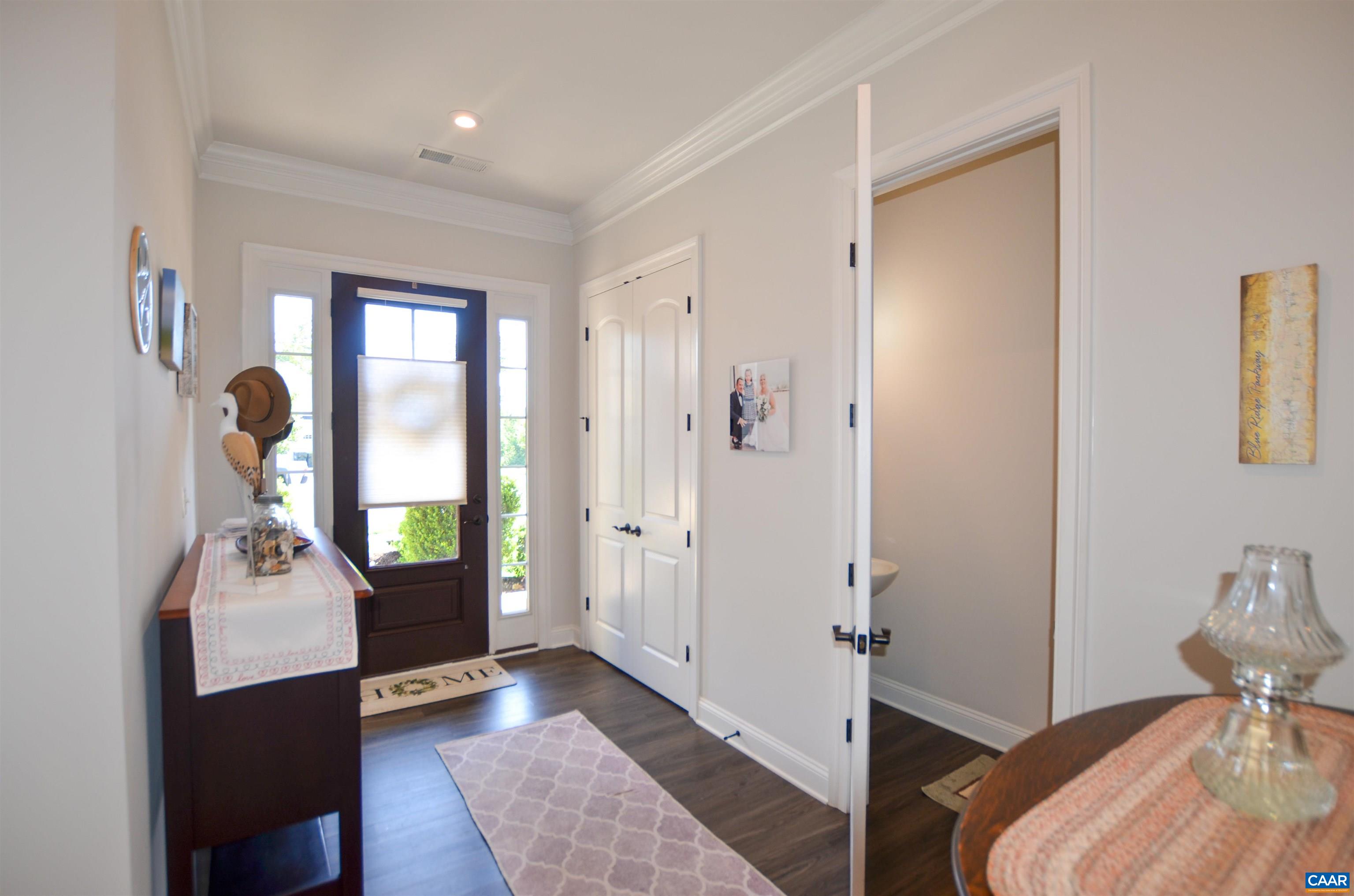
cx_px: 677
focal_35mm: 15
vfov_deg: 77.1
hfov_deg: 100.5
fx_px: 563
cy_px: 448
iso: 100
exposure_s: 1/60
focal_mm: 10
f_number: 3.5
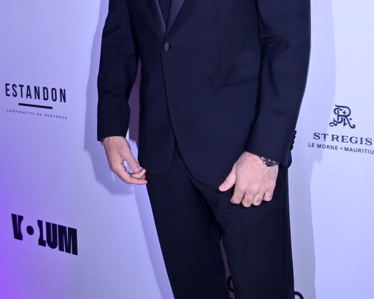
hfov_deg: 40.3
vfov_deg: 30.9
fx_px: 509
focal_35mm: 46
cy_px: 15
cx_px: 190
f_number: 14
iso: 2500
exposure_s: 1/80
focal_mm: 32
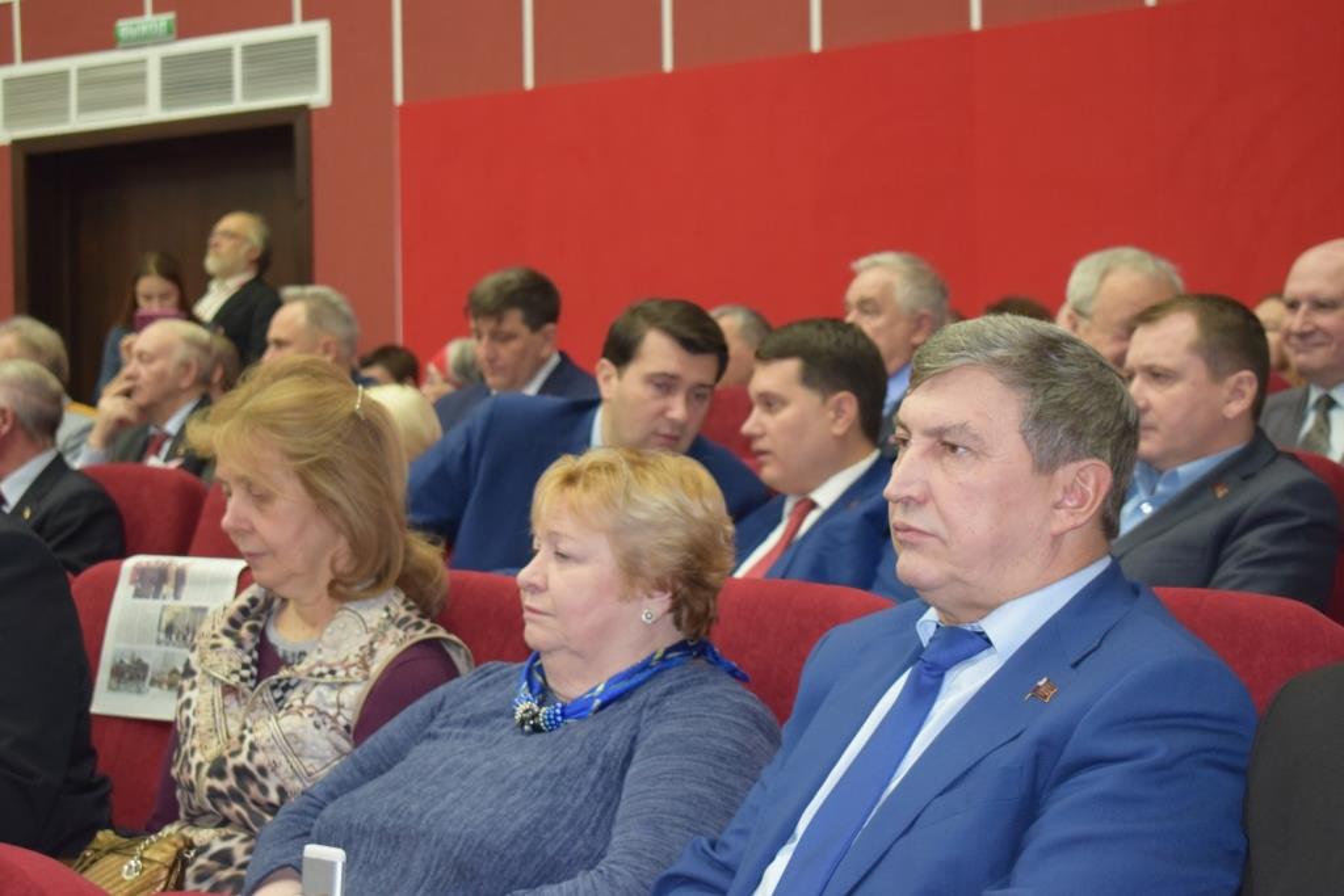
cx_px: 672
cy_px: 448
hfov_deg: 28.1
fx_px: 2688
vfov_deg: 18.9
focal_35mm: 72
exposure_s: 1/60
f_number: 5.3
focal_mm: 48
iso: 2500
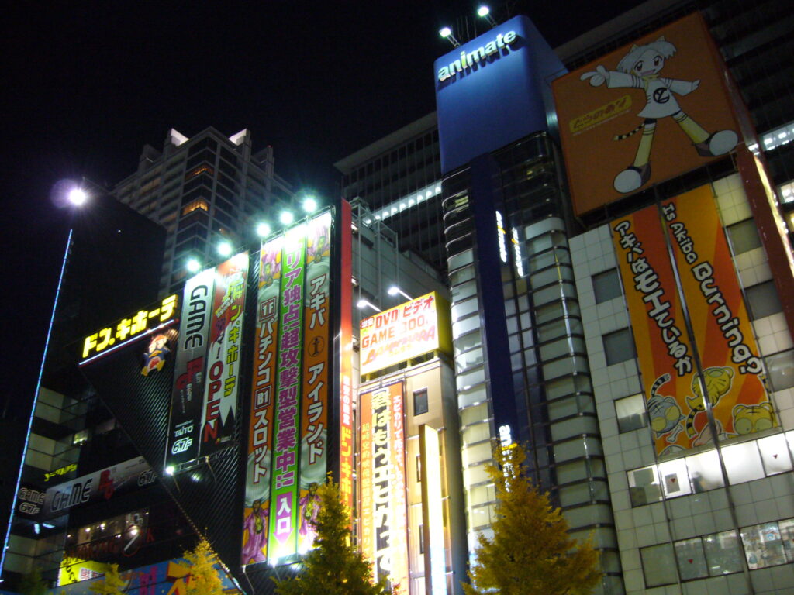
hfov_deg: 52.6
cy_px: 298
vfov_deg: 40.7
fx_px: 803
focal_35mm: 35
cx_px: 397
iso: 200
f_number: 2.8
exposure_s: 1/8
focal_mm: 5.8
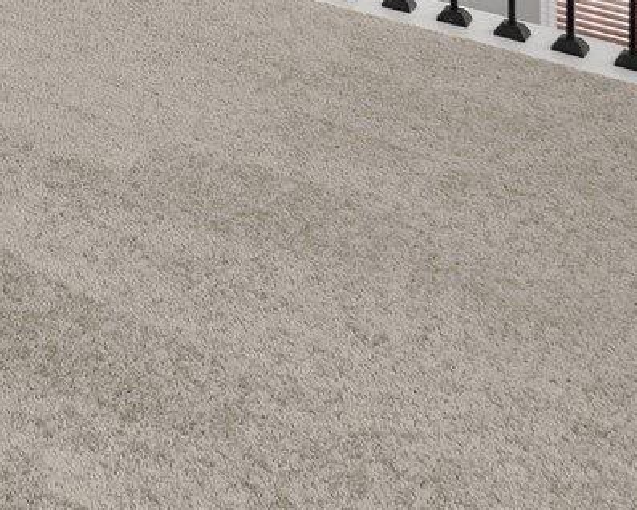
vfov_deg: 14.8
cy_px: -611
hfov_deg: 18.5
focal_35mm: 77
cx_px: -555
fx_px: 1452
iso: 320
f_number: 8
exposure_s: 1/15
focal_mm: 10
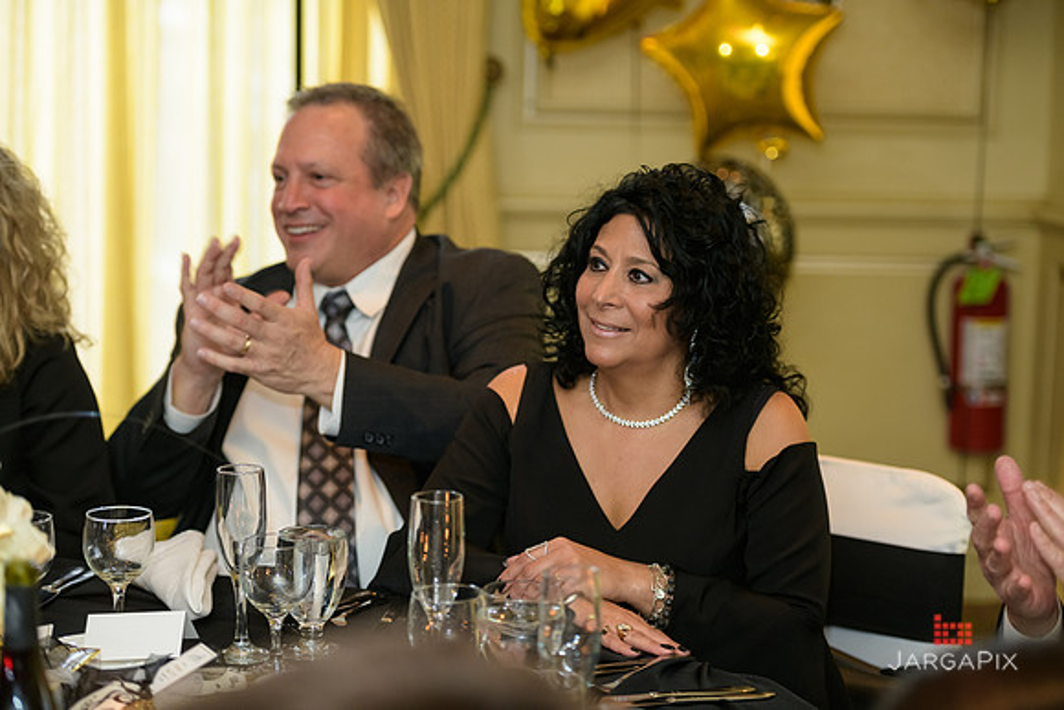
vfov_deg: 14.9
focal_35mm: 92
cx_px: 532
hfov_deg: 22.1
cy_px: 355
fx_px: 2720
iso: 1600
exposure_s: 1/125
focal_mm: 92
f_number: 3.2
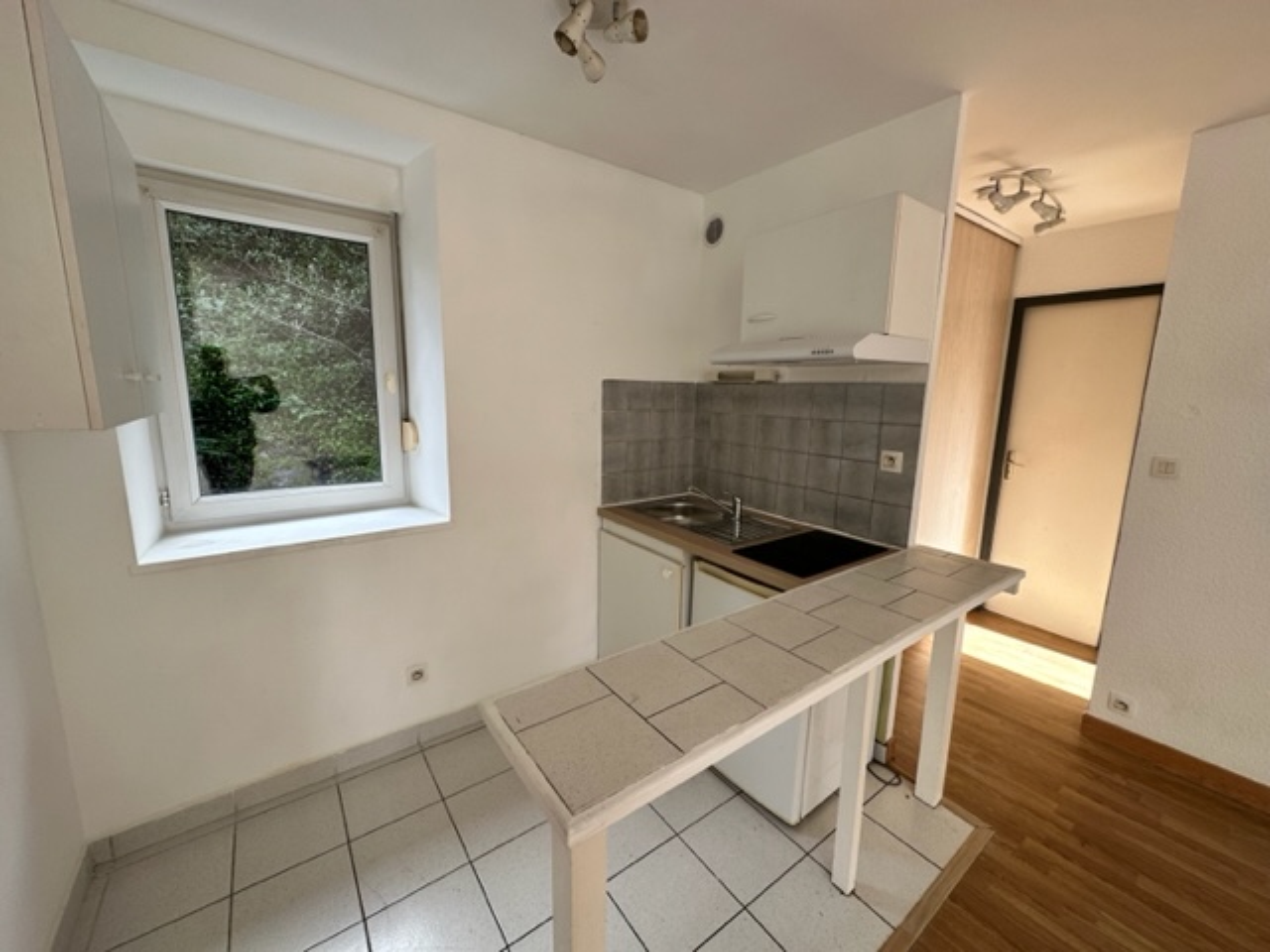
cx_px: 635
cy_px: 476
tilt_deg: -10.1
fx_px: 514
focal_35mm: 14
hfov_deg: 102.1
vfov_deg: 85.7
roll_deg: -1.1
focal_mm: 2.22
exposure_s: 1/99
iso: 64
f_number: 2.2
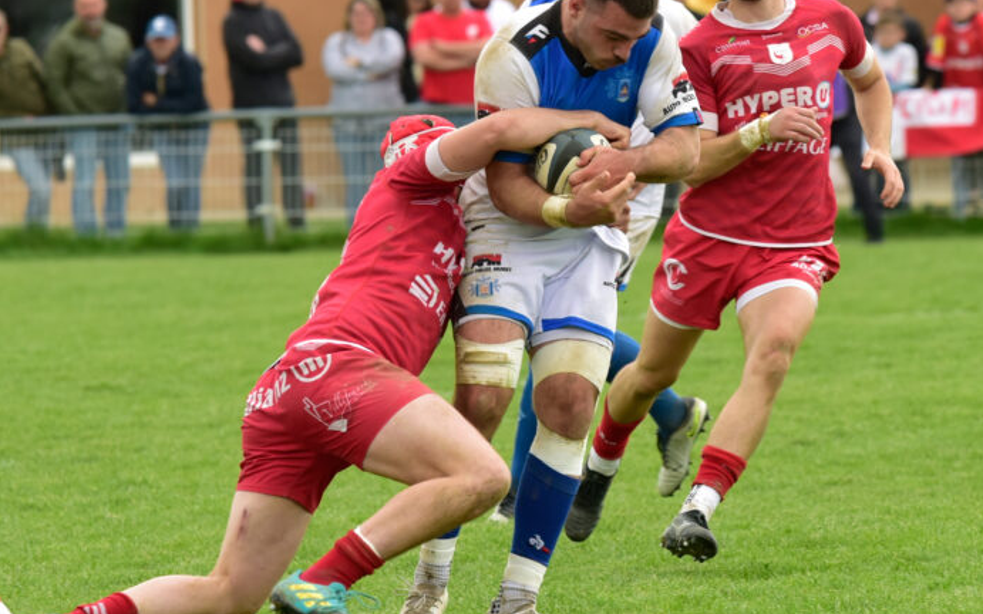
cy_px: 306
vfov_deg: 5.6
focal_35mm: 236
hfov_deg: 8.9
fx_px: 6323
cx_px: 556
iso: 1000
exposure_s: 1/1000
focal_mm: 200
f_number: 4.5
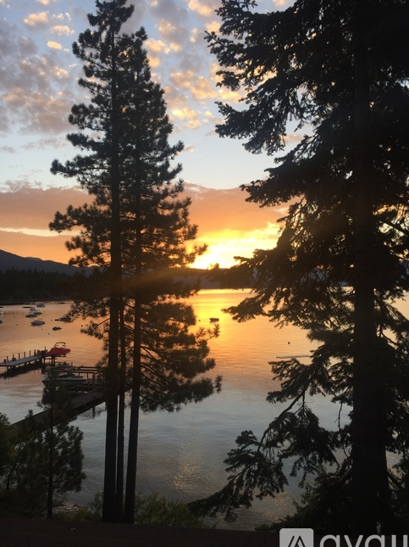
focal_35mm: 30
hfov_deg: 46.8
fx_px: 473
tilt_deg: +0.9
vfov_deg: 60.0
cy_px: 279
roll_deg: +1.5
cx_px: 205
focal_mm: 4.15
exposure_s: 1/235
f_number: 2.2
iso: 32
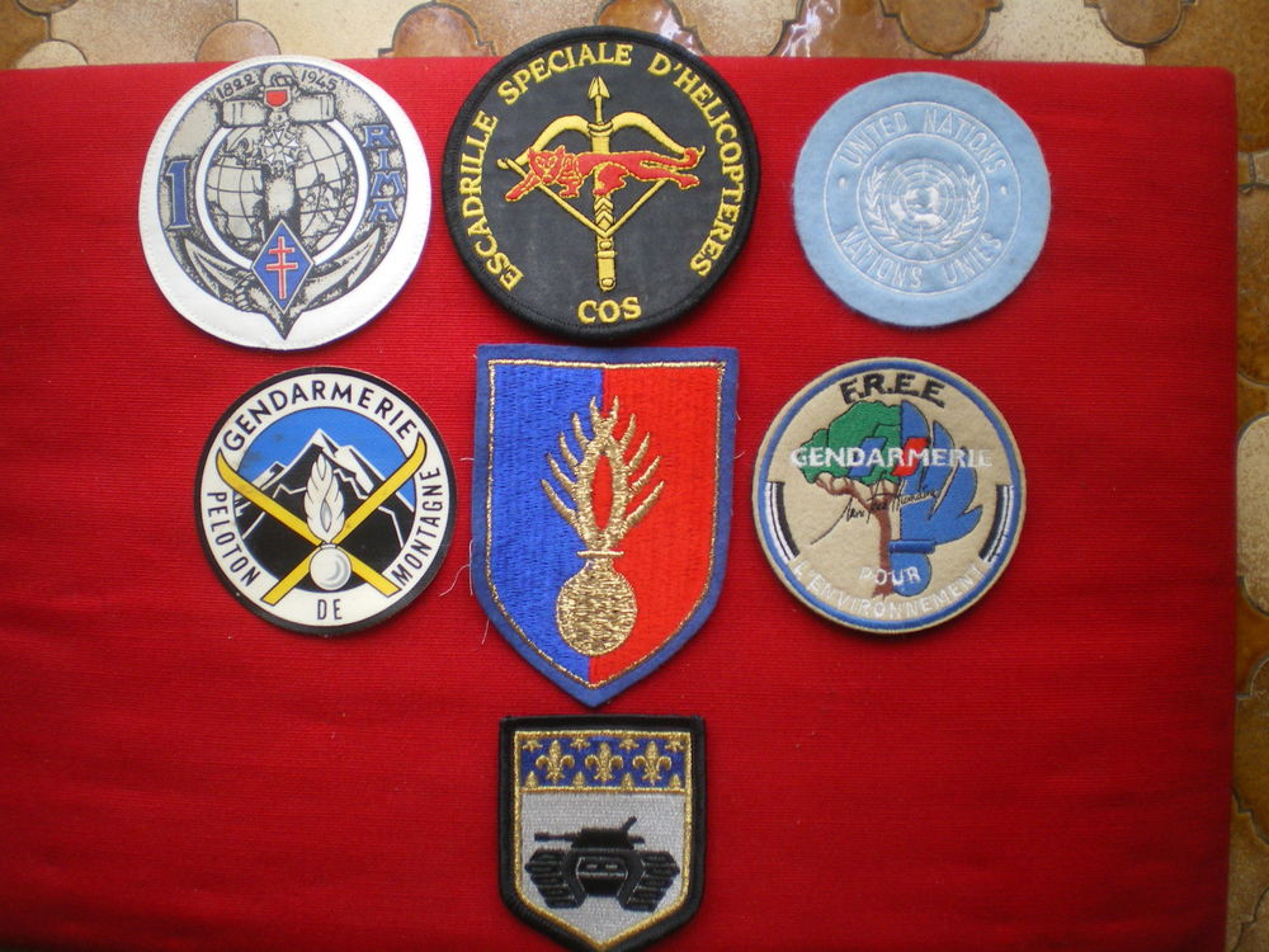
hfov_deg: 49.0
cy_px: 476
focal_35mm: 38
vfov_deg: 37.7
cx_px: 634
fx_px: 1393
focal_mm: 6.3
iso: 160
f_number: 3.1
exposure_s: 1/50
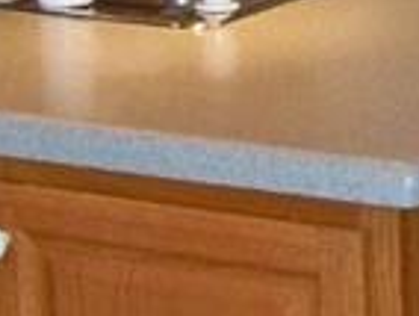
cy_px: -59
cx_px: 490
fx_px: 3055
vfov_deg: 5.9
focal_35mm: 252
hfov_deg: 7.8
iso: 200
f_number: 3.5
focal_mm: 6.2
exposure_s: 1/30
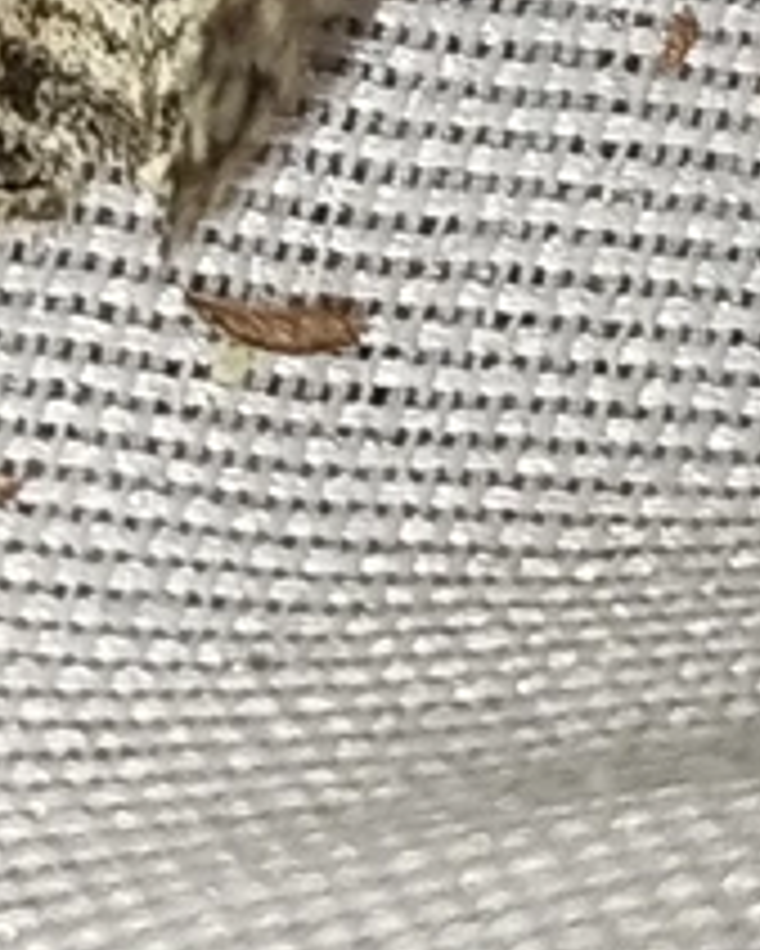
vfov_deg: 6.3
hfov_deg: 5.1
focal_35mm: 305
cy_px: -68
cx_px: 90
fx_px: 8569
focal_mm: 5.31
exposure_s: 1/50
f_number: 1.7
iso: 80
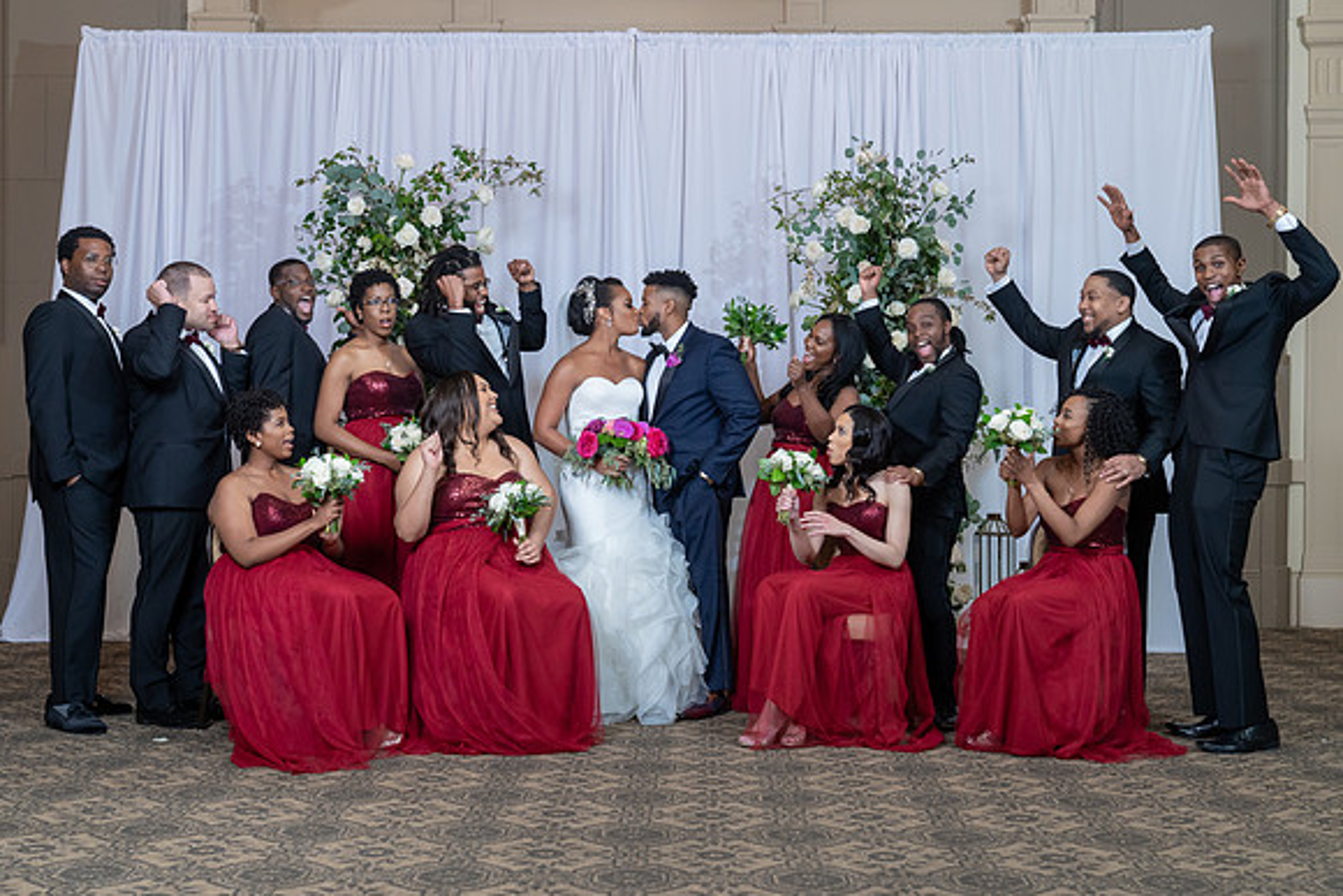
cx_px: 664
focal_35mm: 45
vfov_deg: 29.8
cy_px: 453
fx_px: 1683
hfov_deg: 43.5
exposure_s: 1/200
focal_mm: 44
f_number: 5.6
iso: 2000
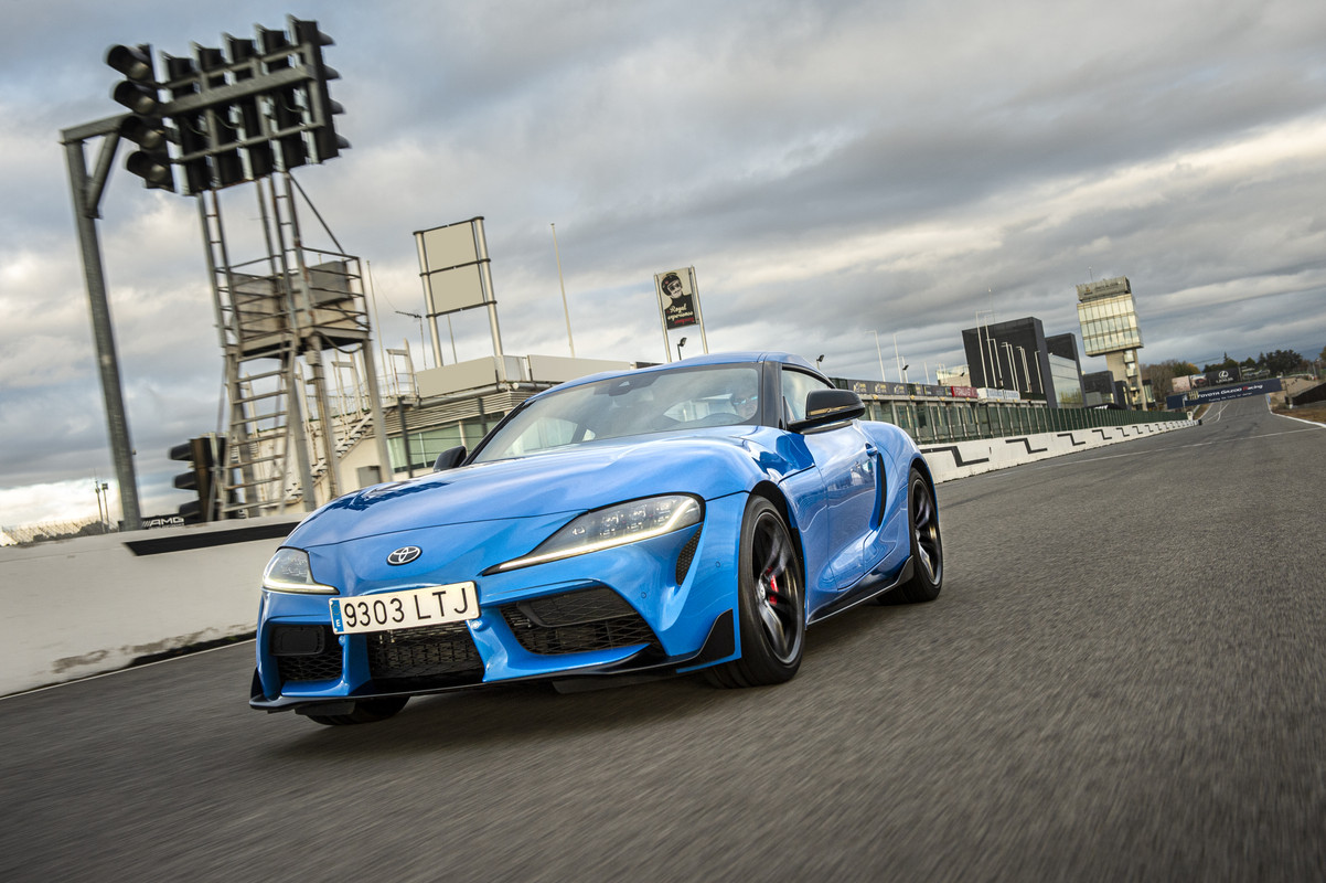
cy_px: 442
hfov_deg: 44.5
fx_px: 1620
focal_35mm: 44
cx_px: 663
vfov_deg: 30.5
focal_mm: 44
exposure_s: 1/250
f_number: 5.6
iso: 800
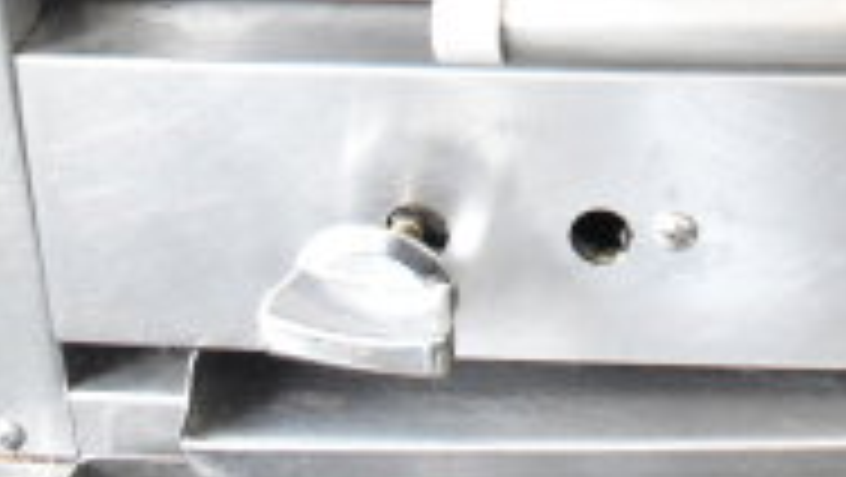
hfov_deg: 21.6
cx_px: 1004
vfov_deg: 12.1
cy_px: -385
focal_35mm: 92
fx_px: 2065
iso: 6400
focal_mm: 18
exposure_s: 1/125
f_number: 5.6
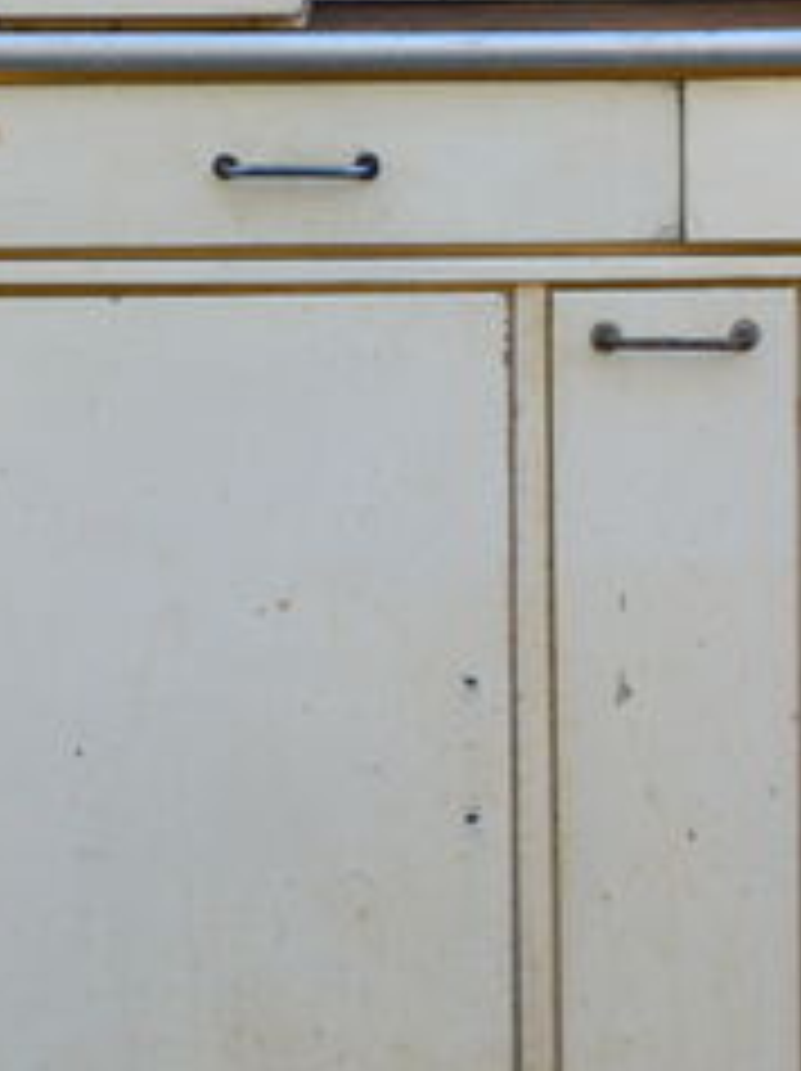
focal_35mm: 109
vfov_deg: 17.7
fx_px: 3369
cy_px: 20
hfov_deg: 13.4
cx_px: 752
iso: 400
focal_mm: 18
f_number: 8
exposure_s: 1/60
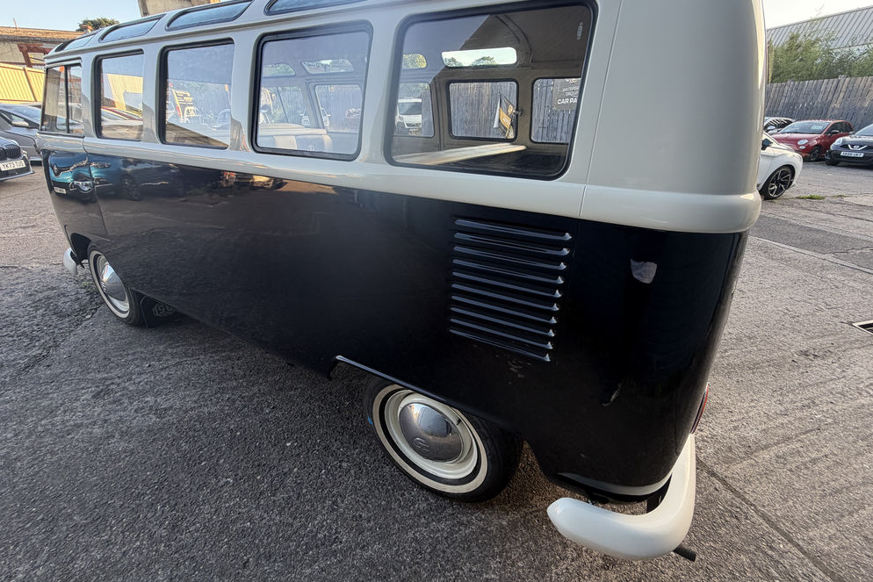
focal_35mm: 15
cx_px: 436
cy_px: 253
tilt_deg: -20.8
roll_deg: -1.0
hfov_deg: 100.4
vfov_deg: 77.0
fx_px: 364
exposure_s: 1/121
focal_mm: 2.22
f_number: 2.2
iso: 100
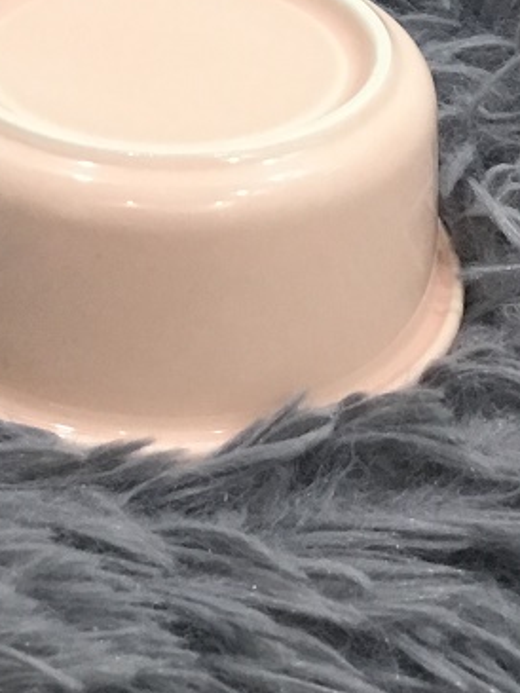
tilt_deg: -22.5
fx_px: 2042
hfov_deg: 14.5
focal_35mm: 102
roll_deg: -1.0
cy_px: -184
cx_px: 158
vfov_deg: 18.1
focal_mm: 3.3
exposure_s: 1/33
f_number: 2.4
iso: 125
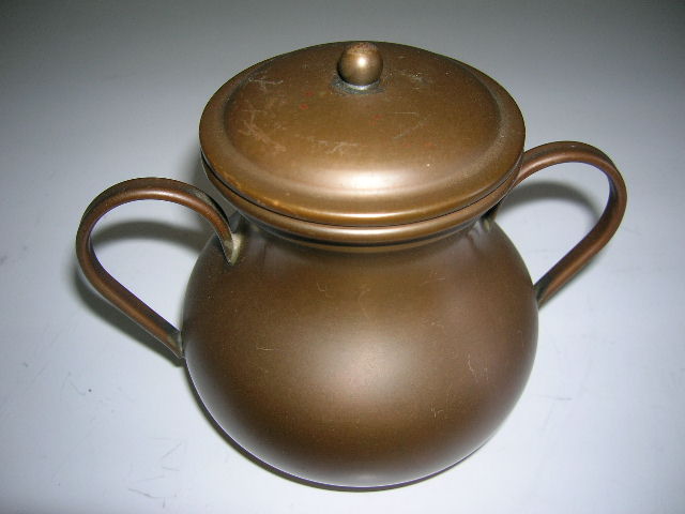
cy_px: 257
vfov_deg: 41.8
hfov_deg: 54.0
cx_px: 342
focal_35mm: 34
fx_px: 673
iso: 50
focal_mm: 5.7
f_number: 2.9
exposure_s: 1/60.1
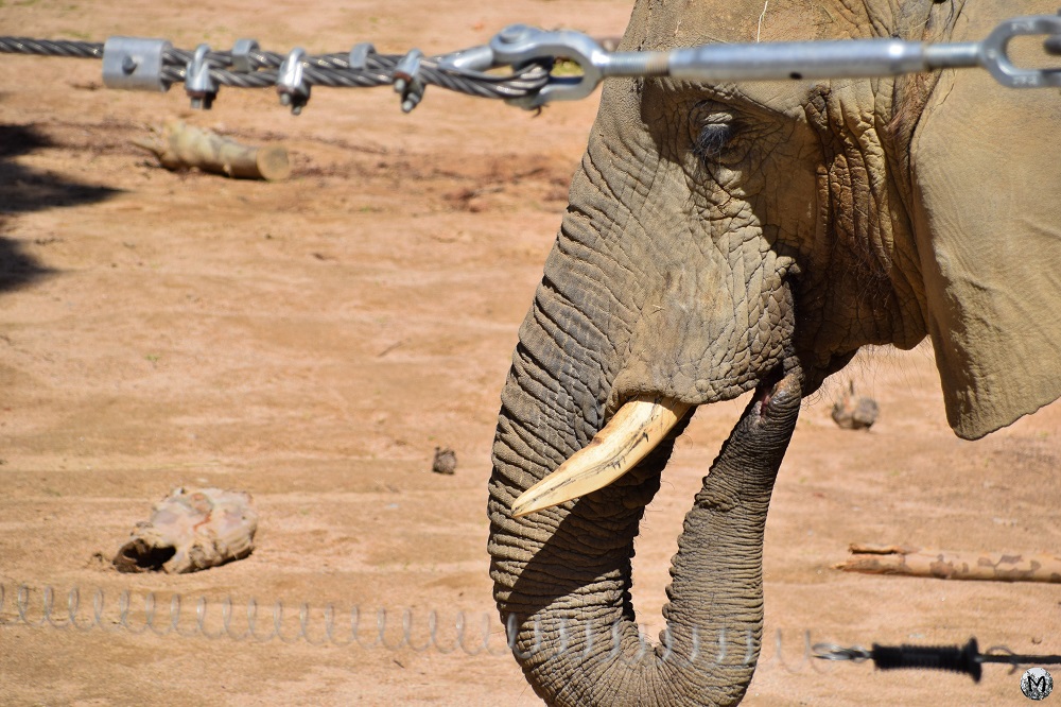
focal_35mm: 225
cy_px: 354
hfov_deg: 9.2
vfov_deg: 6.1
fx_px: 6629
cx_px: 530
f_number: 7.1
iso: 200
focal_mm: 150
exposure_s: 1/800
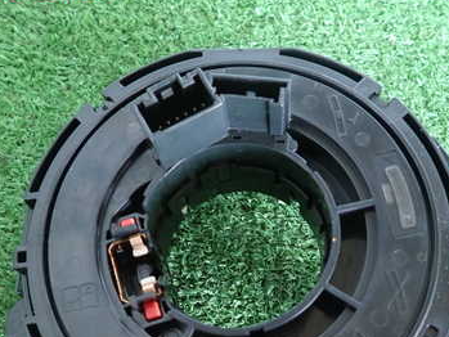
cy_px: 262
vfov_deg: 32.8
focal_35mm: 43
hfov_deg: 43.7
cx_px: 257
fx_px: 558
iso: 200
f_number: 2
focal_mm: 4.5
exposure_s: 1/40
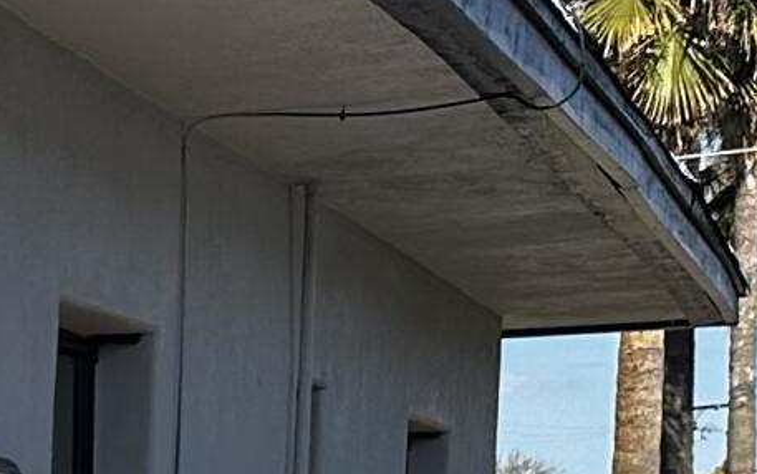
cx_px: -1683
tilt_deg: -5.5
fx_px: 3447
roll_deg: +2.1
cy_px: 975
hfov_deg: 9.3
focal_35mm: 167
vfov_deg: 7.5
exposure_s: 1/3356
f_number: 1.78
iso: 80
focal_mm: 6.86
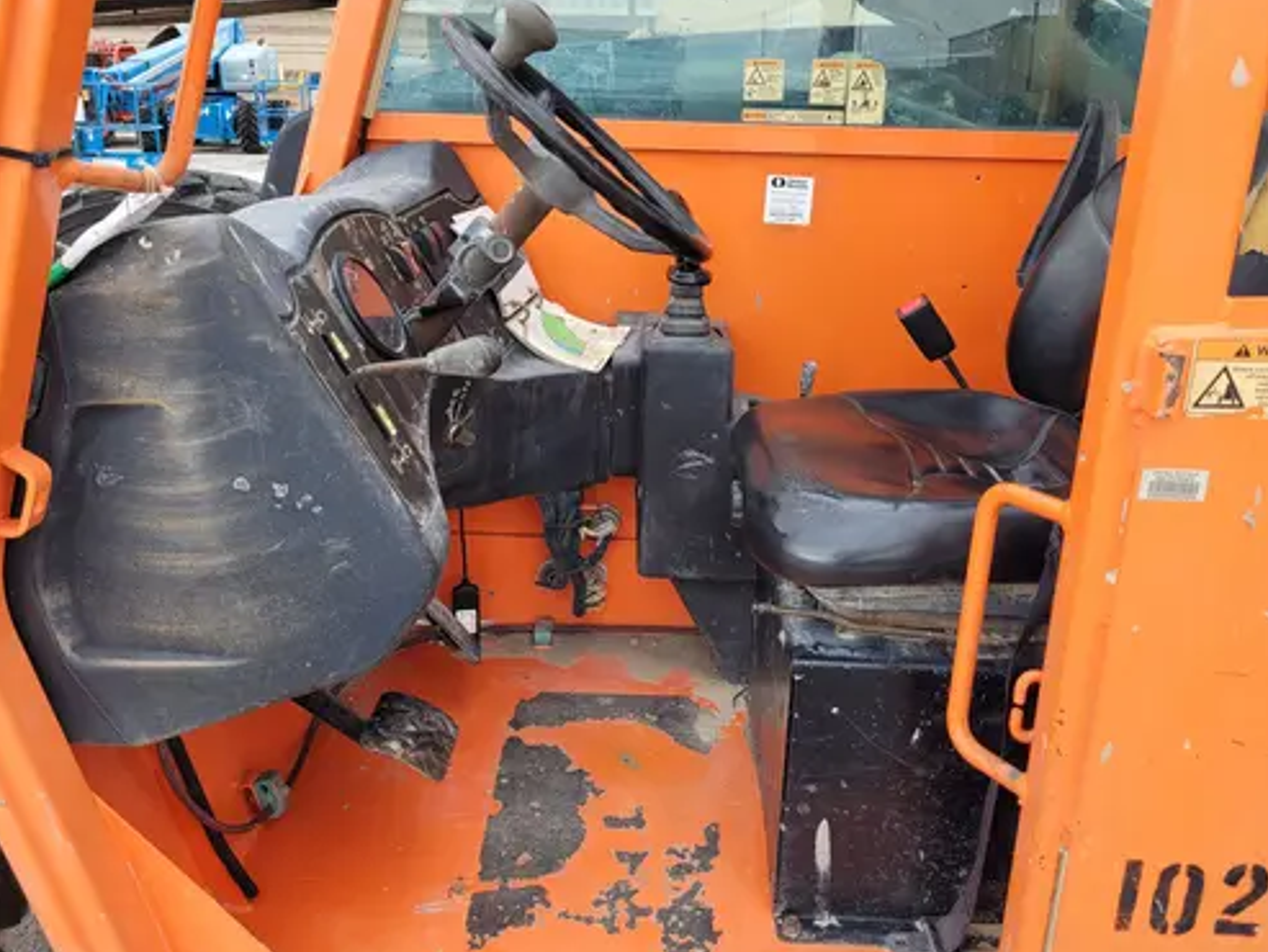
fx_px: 1063
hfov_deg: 61.6
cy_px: 436
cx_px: 656
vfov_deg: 48.2
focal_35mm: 29
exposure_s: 1/579
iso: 40
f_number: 1.8
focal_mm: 5.4
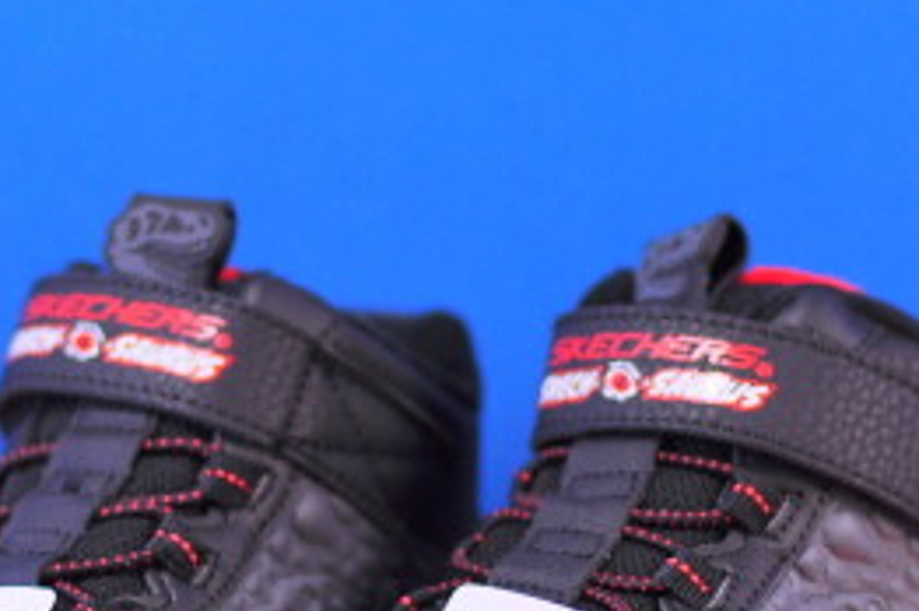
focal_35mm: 229
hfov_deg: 9.0
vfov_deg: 6.0
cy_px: 325
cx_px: 361
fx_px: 5839
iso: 250
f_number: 2
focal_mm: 50
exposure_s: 1/320
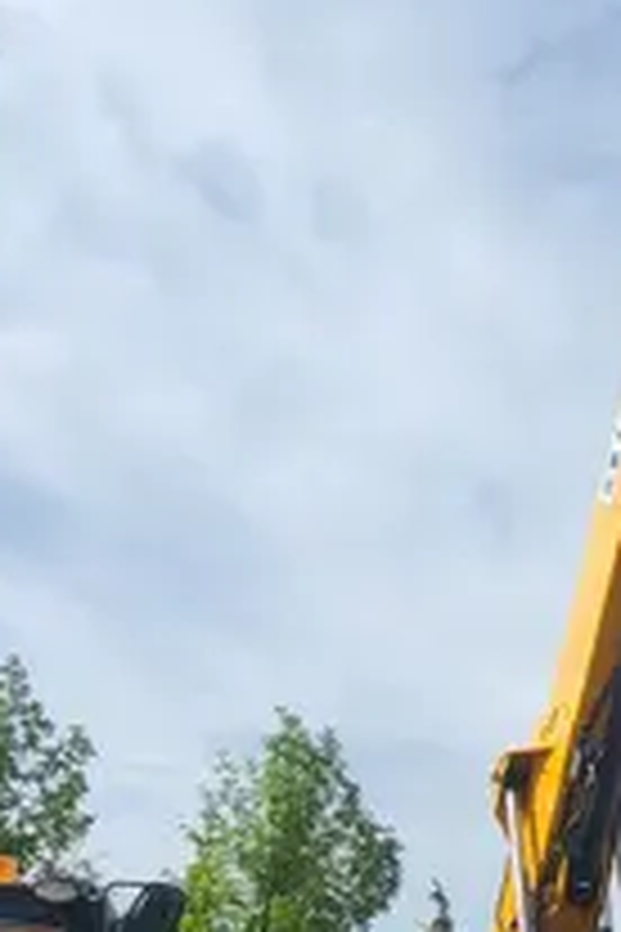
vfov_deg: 39.6
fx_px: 1242
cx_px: 914
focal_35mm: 48
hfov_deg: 23.1
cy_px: 732
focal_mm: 1.74
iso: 32
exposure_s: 1/1387
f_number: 2.2
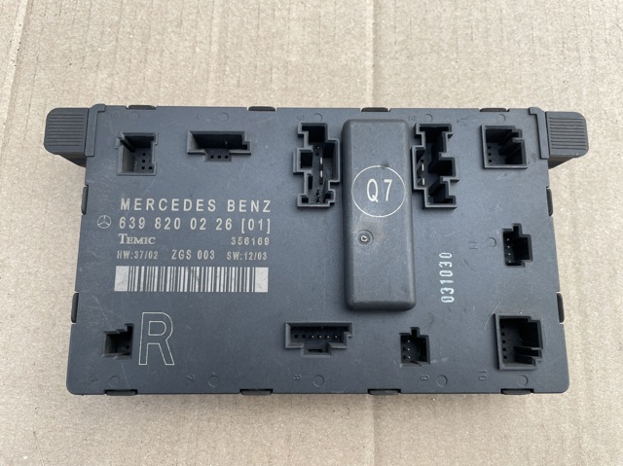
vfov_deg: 53.0
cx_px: 312
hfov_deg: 67.3
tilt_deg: -80.4
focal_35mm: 26
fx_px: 468
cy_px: 233
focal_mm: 4.2
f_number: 1.6
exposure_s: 1/181
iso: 32
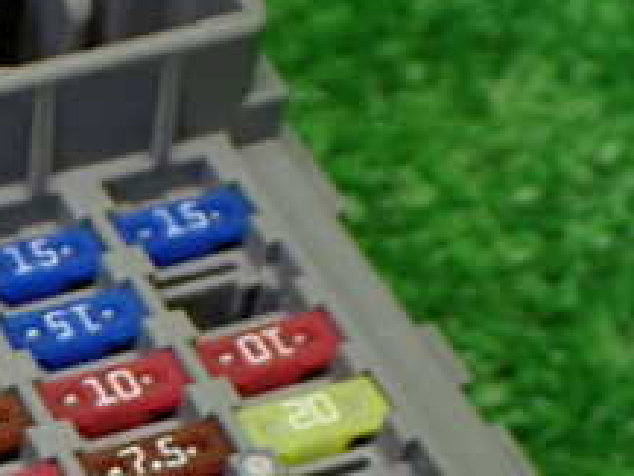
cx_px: -213
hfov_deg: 14.5
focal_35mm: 130
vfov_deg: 11.1
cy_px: 619
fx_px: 2382
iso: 800
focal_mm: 8.4
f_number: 3.1
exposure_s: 1/125
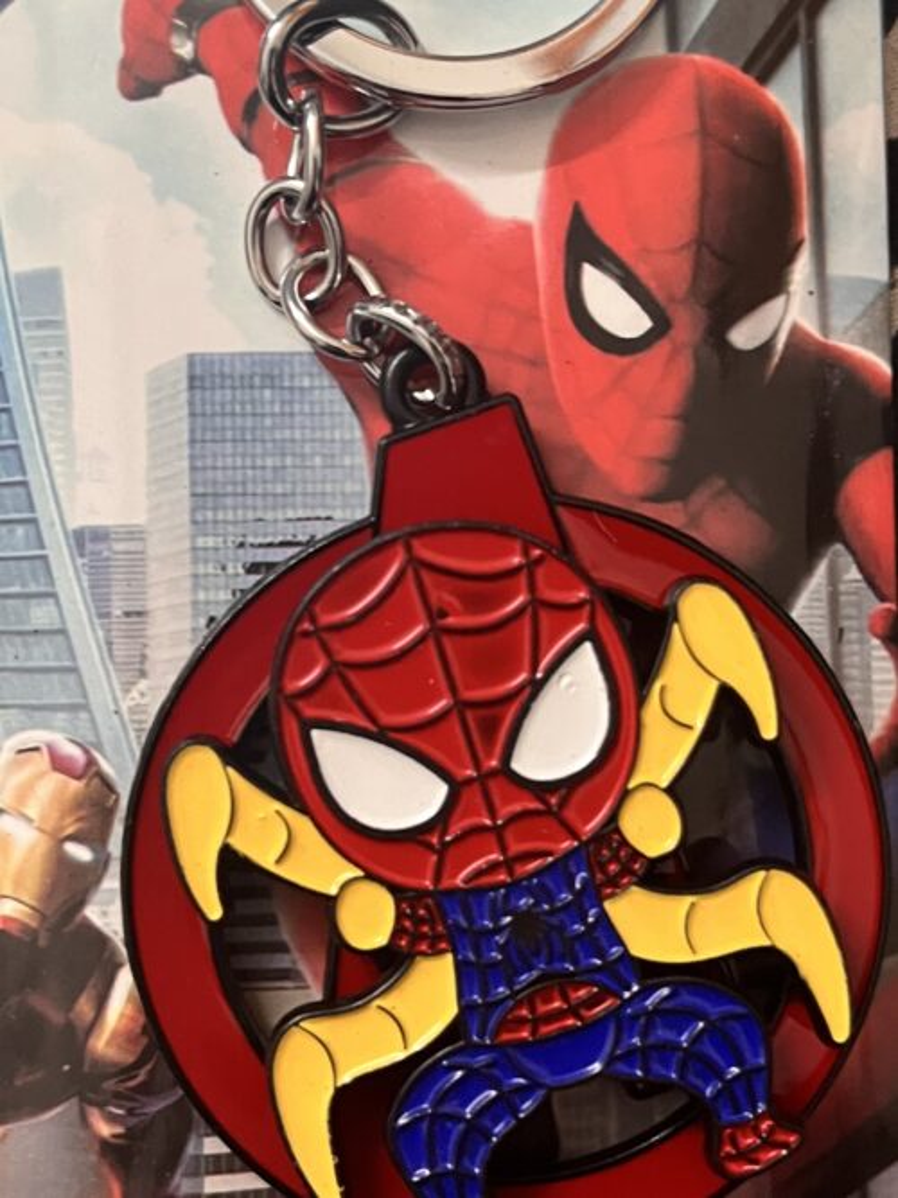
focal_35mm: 26
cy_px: 599
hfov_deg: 53.0
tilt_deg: -82.7
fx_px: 900
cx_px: 449
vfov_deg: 67.3
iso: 400
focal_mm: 5.1
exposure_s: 1/33
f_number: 1.6
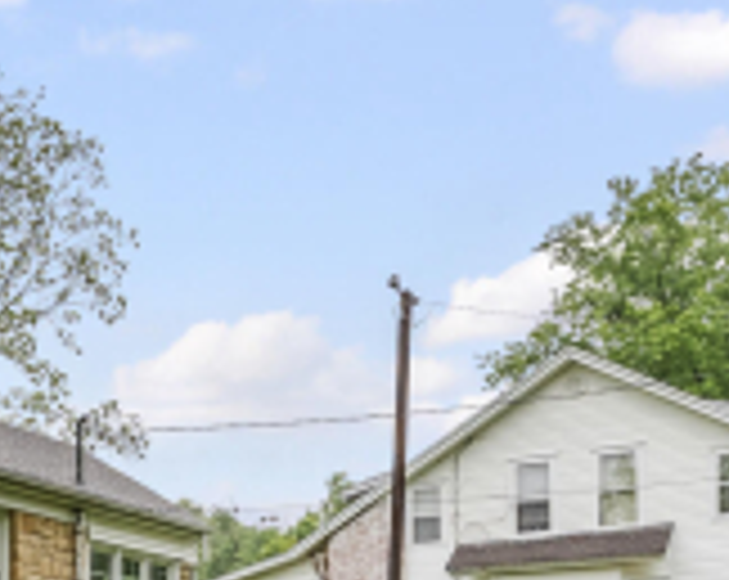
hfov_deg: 23.1
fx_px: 1594
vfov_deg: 18.9
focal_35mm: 74
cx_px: -200
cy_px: 787
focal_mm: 17
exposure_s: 1/160
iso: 400
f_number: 11
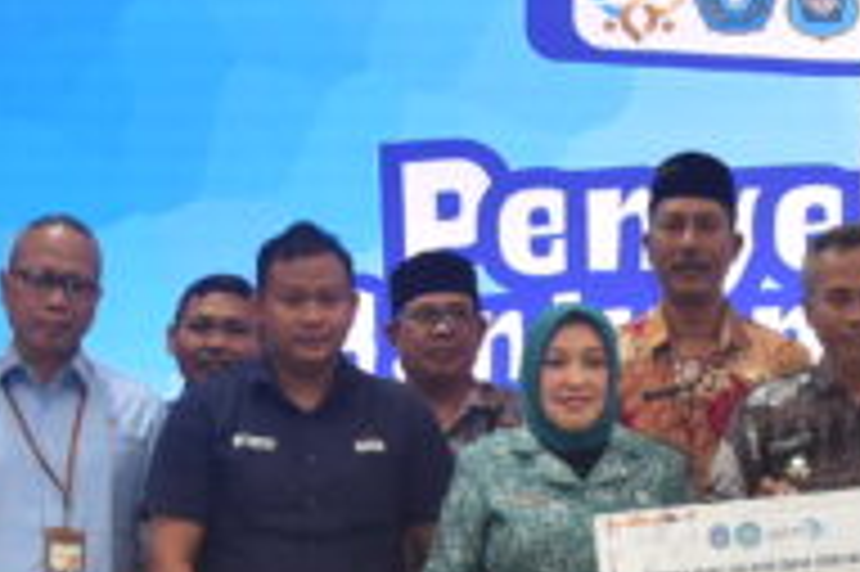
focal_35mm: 141
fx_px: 3365
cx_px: 783
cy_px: 419
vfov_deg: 9.7
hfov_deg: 14.4
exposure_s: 1/80
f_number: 5
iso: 2500
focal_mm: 35
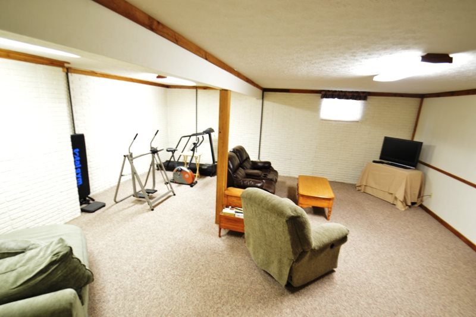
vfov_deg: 72.0
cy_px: 158
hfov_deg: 95.0
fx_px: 218
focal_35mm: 16
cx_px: 238
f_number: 3.5
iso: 100
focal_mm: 11
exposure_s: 1
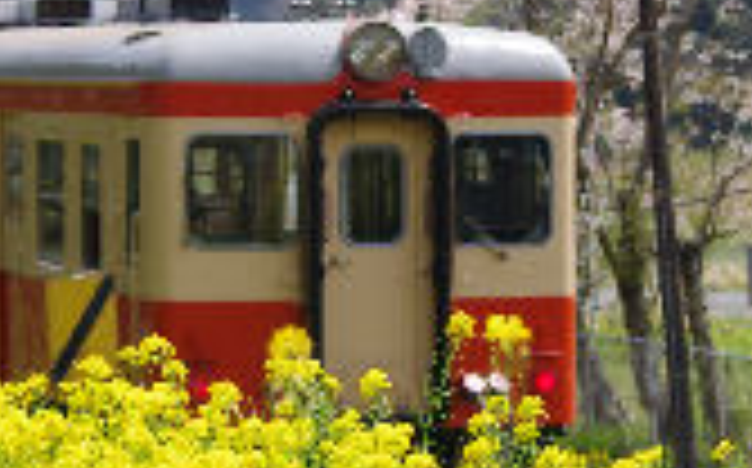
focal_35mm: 240
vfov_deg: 5.5
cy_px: 144
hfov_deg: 8.7
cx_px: 464
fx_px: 4914
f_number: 4
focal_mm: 55
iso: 200
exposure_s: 1/1250
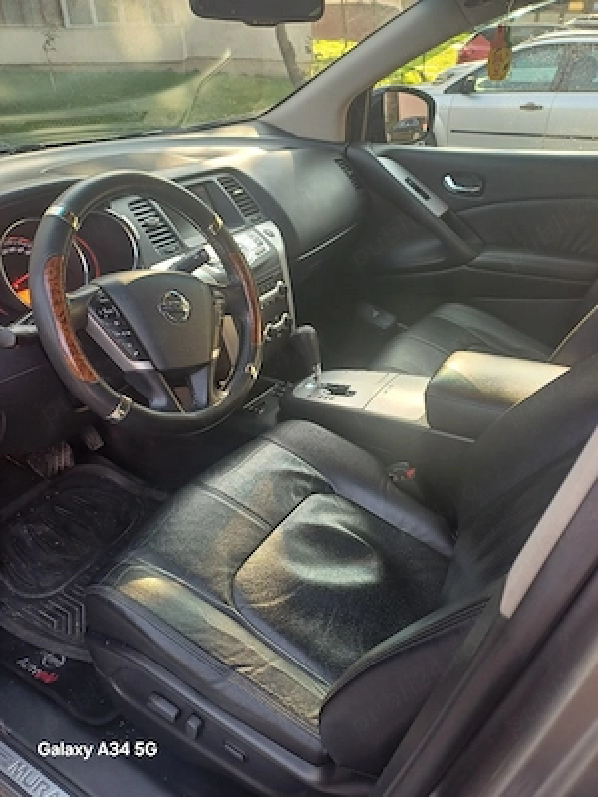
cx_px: 299
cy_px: 398
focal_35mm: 25
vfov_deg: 69.4
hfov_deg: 54.9
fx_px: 576
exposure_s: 1/100
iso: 80
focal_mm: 4.65
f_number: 1.8
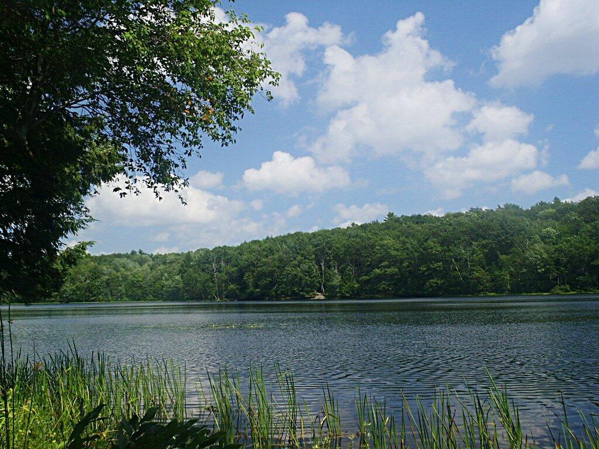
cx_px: 300
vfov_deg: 33.6
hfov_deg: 43.9
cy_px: 224
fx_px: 744
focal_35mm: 43
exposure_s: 1/90
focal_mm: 9.02
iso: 64
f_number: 8
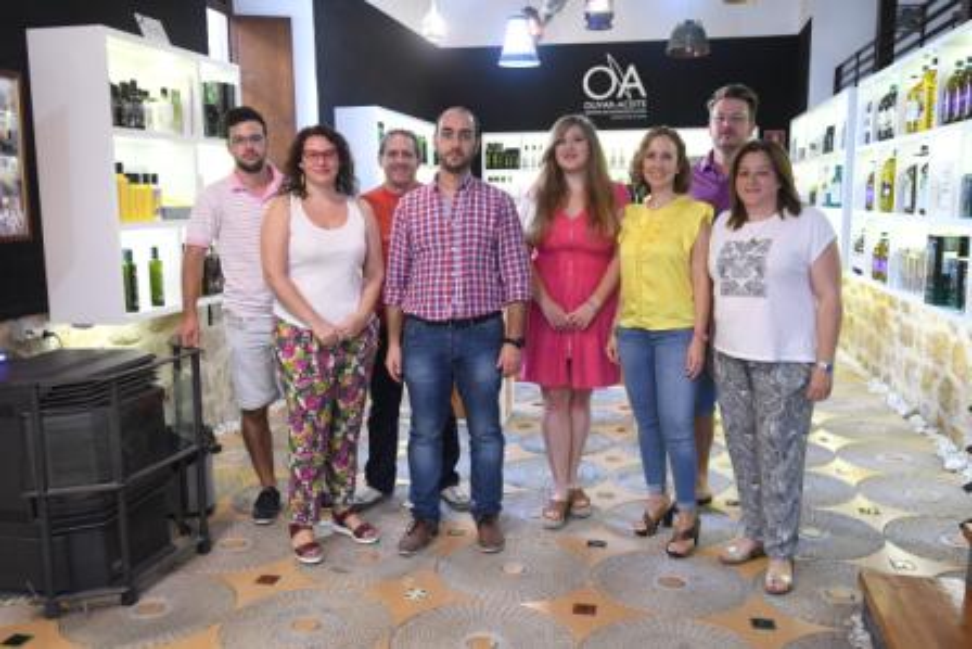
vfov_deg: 40.0
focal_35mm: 33
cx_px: 486
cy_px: 324
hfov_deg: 57.2
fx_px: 891
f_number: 2.8
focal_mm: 22
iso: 1600
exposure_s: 1/40
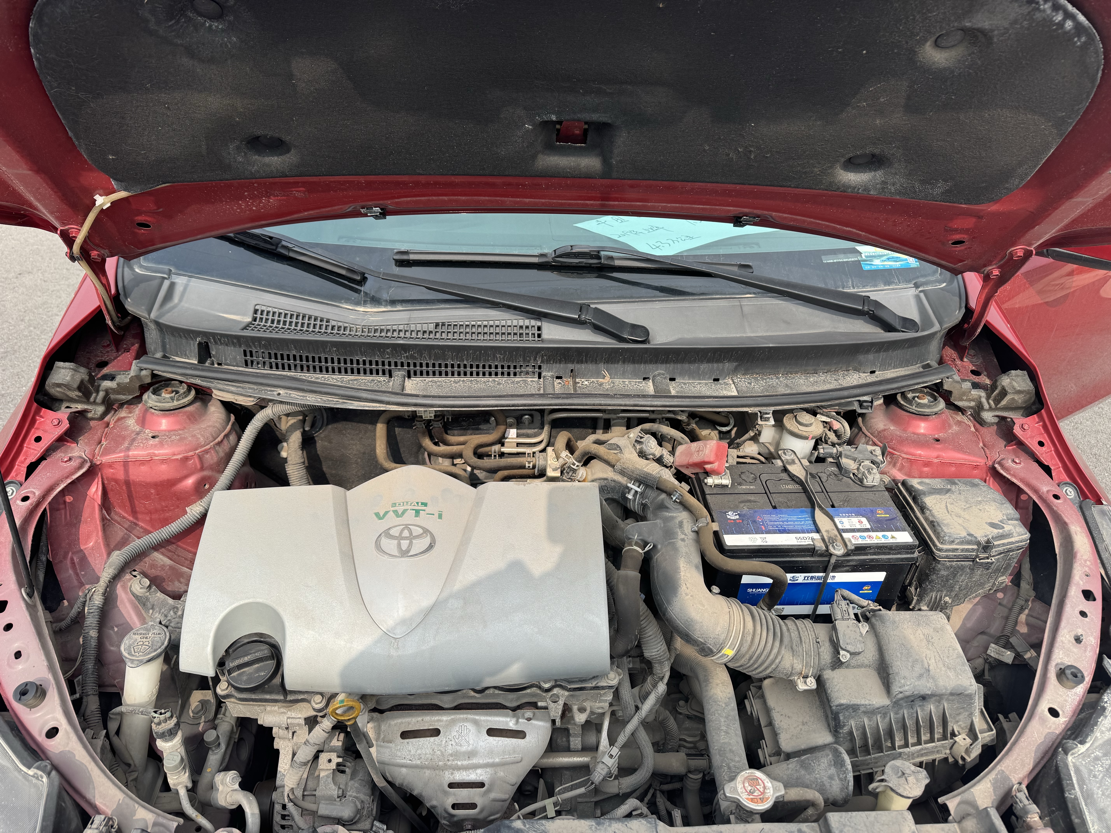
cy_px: 416
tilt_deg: -35.5
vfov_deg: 56.8
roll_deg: -1.9
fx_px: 770
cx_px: 556
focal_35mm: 24
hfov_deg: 71.6
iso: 80
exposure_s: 1/1923
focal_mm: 6.76
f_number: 1.78
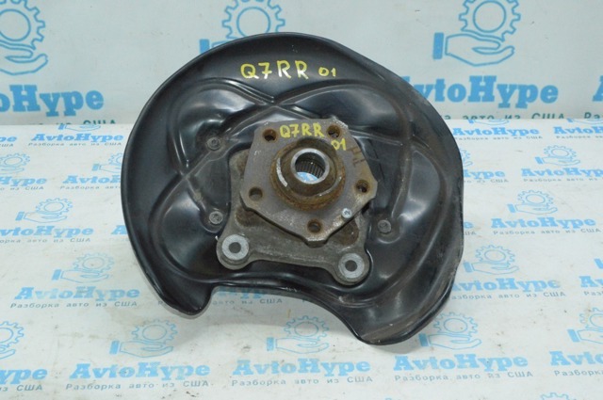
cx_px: 302
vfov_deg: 26.4
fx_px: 853
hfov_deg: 38.9
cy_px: 200
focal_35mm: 51
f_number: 16
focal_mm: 34
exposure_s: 1/125
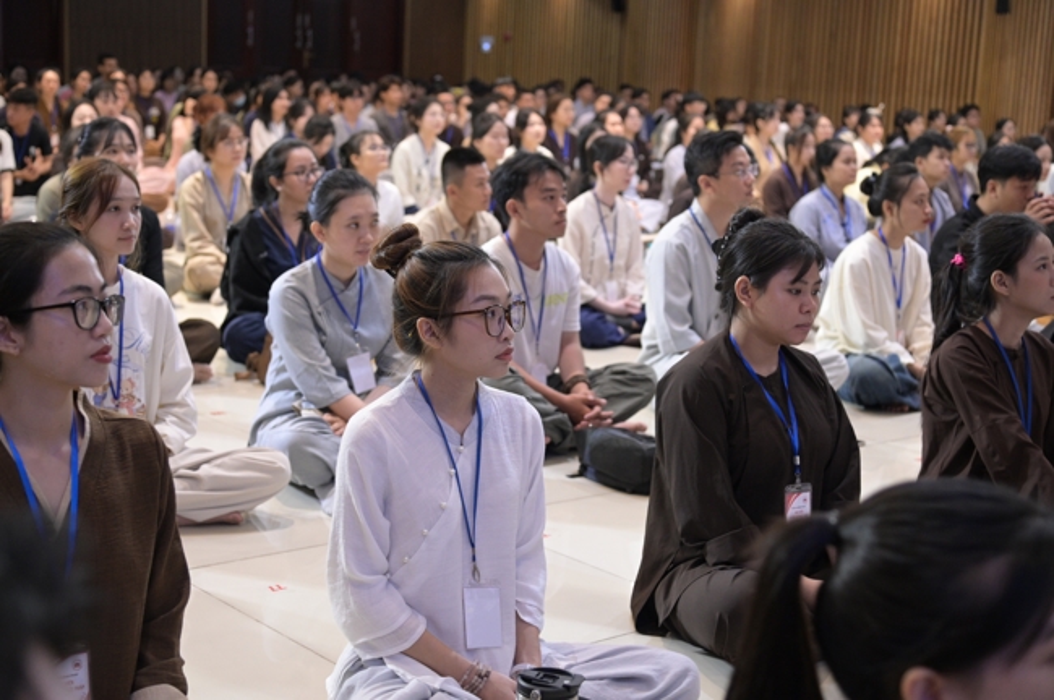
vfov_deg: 25.9
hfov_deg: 38.2
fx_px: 1521
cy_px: 350
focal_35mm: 52
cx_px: 527
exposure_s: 1/125
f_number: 4
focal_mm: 52
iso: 3200
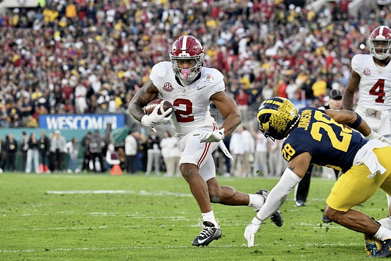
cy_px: 130
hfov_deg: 10.3
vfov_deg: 6.9
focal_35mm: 200
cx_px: 196
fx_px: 2173
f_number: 5.3
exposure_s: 1/1000
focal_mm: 200
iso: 3200
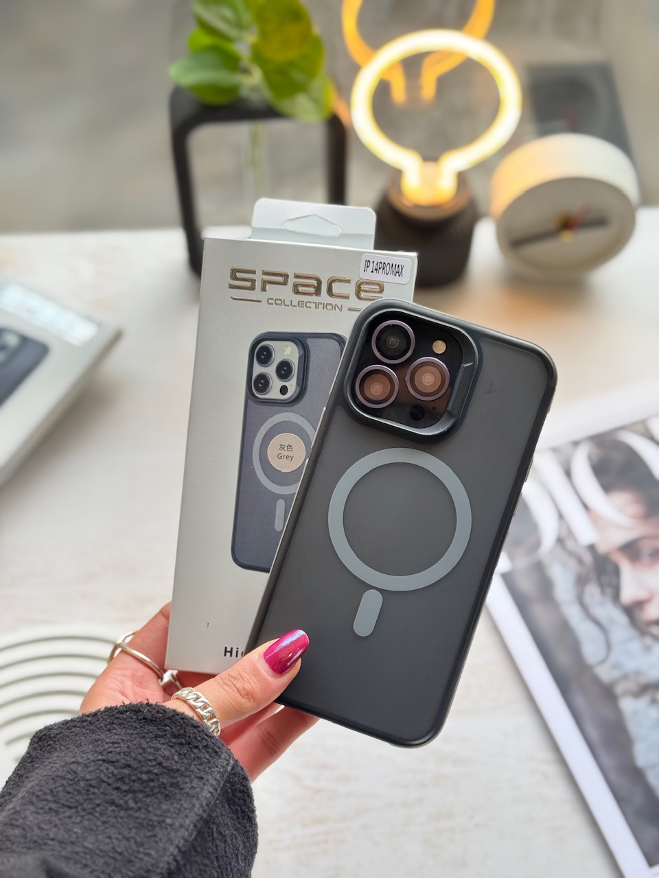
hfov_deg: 30.3
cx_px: 330
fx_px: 1218
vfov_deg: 39.7
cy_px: 439
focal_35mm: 48
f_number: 1.78
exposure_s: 1/125
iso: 80
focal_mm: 6.76
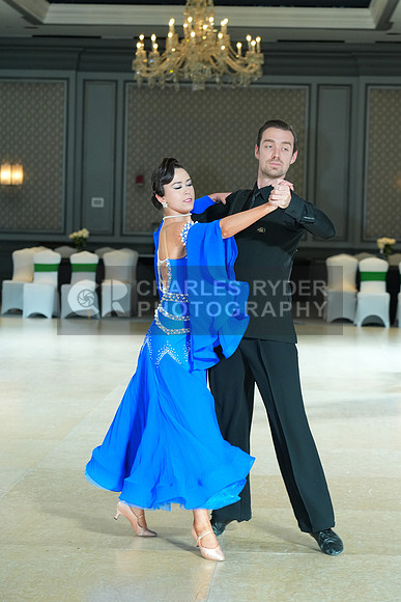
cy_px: 301
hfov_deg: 13.0
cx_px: 200
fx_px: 1753
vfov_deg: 19.5
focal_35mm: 105
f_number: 5
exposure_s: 1/250
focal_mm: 105
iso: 2500
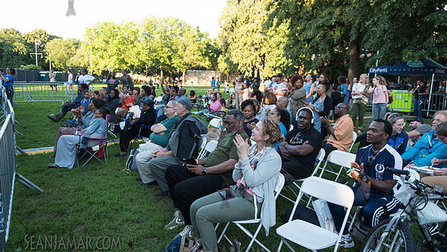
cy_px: 118
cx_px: 225
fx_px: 308
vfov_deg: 44.4
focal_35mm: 26
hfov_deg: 71.9
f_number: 2.8
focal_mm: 24
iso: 800
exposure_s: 1/1000
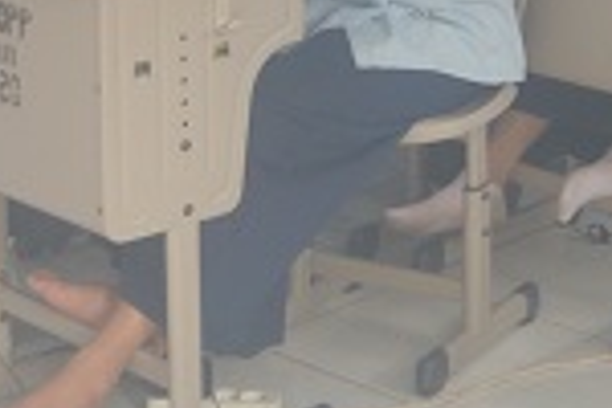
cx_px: 453
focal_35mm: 126
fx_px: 2142
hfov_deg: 16.2
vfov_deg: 10.3
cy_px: -316
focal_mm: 18
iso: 450
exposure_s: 1/60
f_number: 3.5
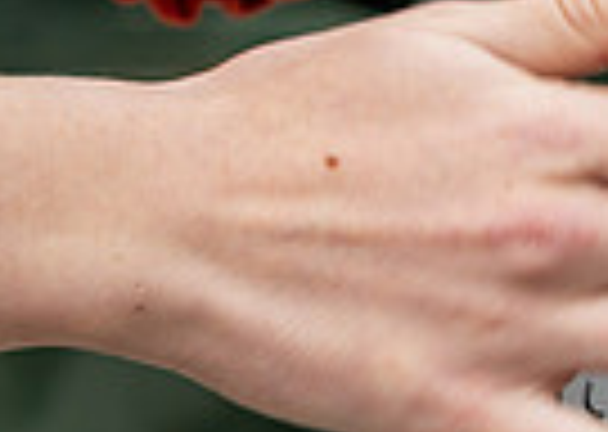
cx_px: 1147
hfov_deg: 4.7
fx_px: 7293
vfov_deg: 3.4
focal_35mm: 423
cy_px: 555
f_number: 2.8
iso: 31
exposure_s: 1/80
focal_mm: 85
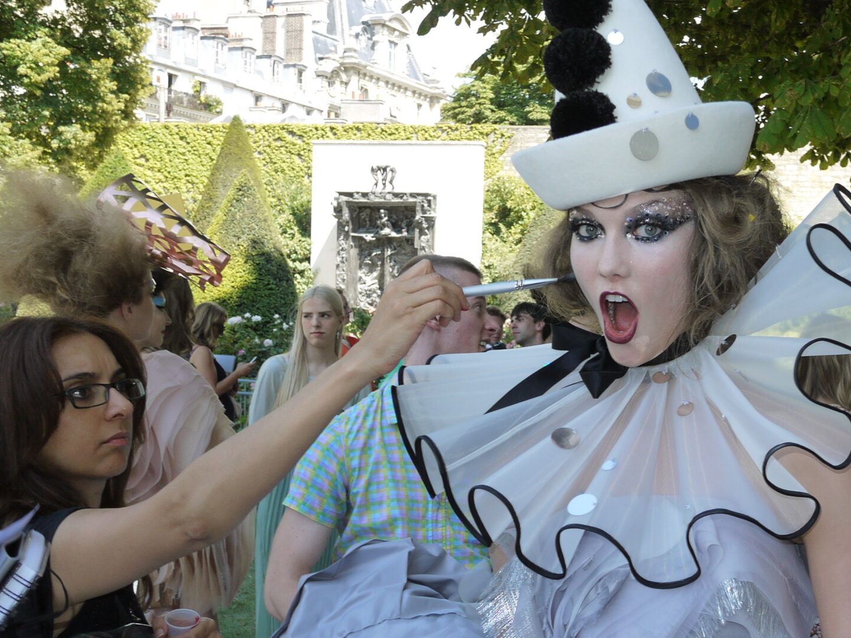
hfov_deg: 37.0
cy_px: 376
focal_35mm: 50
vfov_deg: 29.0
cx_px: 663
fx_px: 1229
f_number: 5
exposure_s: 1/160
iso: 100
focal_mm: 14
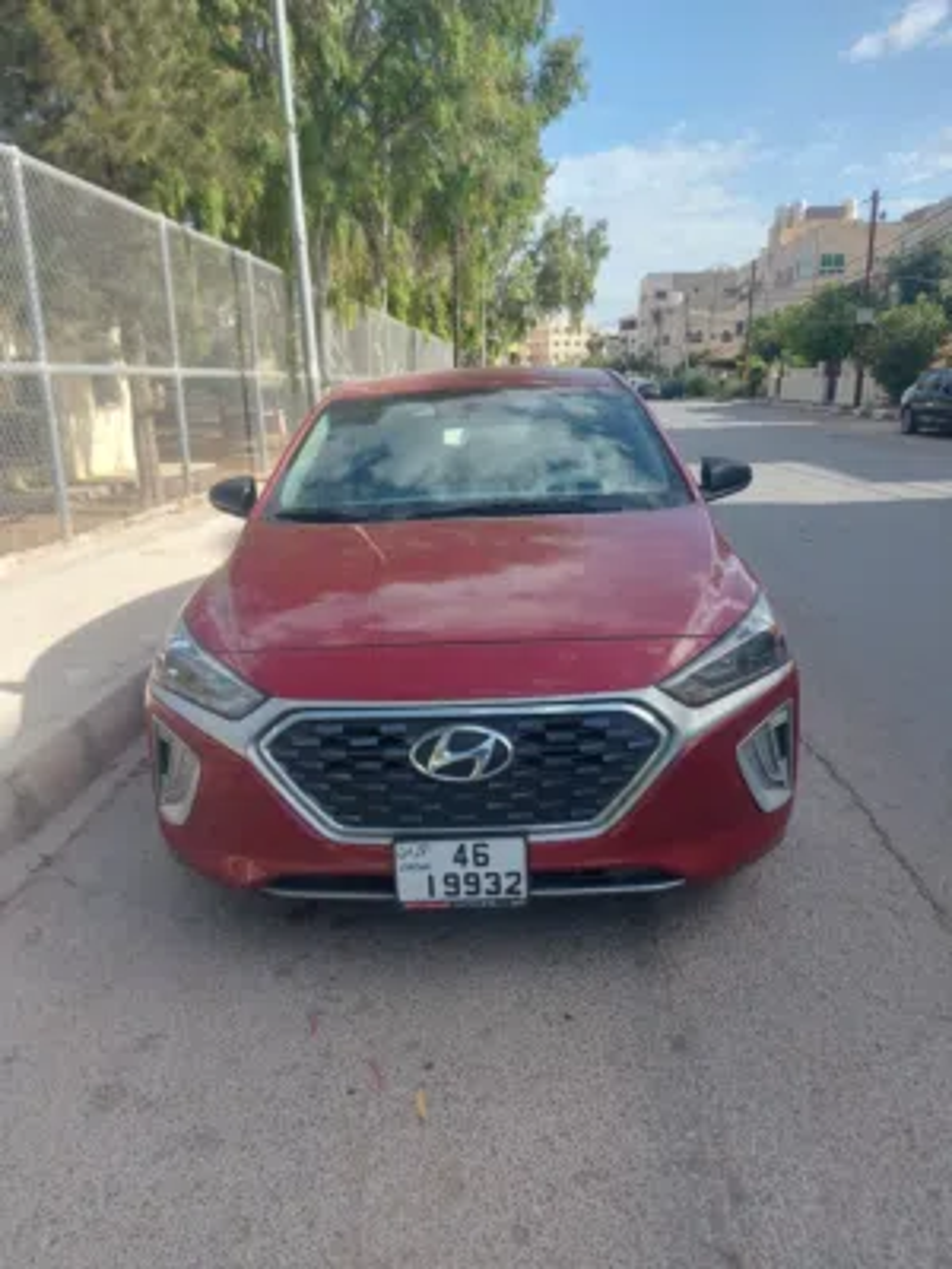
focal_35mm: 24
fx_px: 880
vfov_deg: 71.6
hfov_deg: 56.8
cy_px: 634
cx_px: 476
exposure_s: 1/477
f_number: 1.8
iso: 32
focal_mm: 5.23
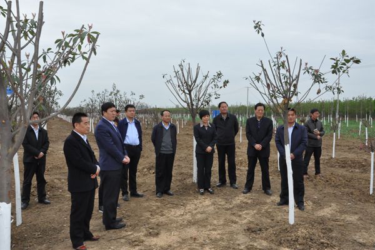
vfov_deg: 36.8
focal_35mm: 36
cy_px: 125
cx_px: 188
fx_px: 375
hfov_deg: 53.2
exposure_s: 1/200
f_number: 22
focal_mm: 24
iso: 1250
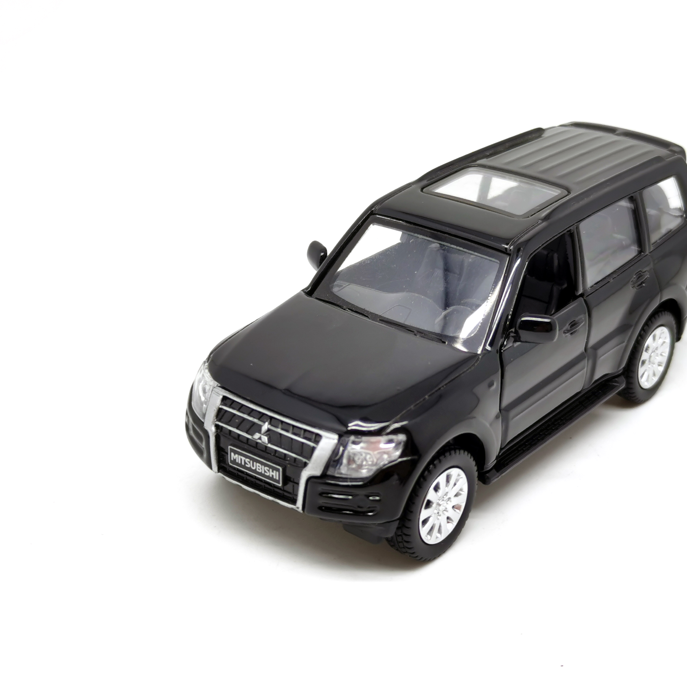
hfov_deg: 29.4
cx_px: 448
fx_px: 1302
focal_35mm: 58
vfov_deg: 29.6
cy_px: 344
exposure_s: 1/104
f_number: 1.8
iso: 50
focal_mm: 5.58
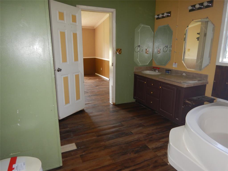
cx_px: 114
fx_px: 158
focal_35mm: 24
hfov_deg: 71.6
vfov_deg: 56.8
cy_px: 86
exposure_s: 1/30
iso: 200
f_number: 2.8
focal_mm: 4.3
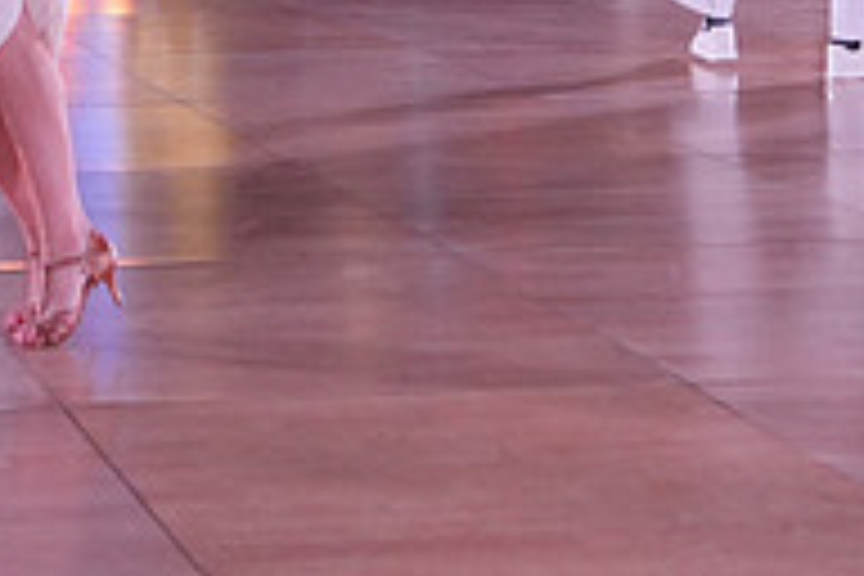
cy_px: -245
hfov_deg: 17.6
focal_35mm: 112
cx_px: -117
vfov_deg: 11.8
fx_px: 2688
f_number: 4
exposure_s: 1/400
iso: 2000
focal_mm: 25
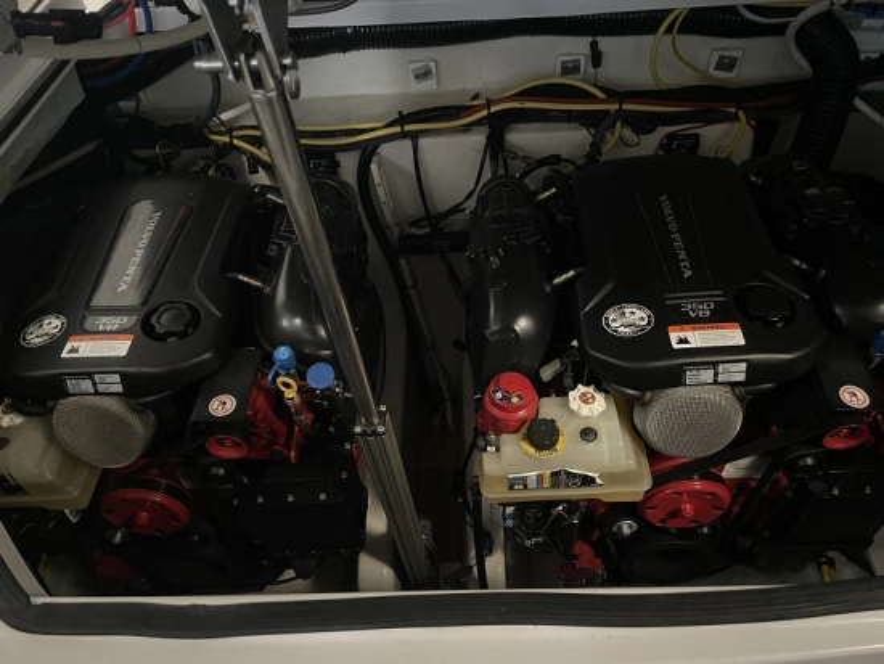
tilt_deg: -51.4
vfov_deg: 53.1
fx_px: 664
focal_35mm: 26
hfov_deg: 67.3
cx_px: 442
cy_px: 332
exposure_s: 1/15
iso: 1250
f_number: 1.6
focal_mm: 4.2
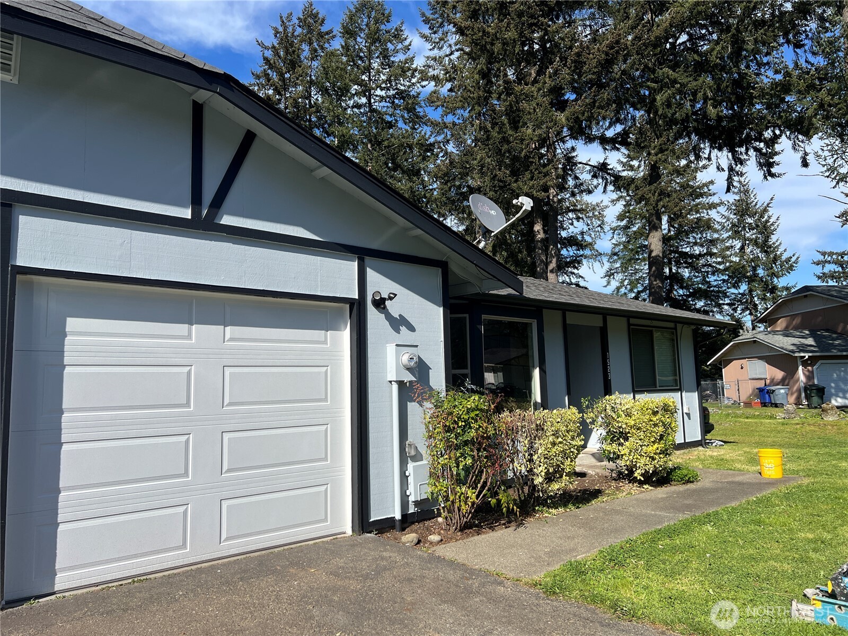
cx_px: 424
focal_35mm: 26
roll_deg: +2.1
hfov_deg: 67.3
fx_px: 637
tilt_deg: +6.6
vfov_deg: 53.1
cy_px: 318
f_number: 1.5
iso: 50
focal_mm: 5.7
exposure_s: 1/4444
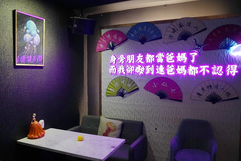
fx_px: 194
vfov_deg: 45.0
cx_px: 120
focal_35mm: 29
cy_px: 80
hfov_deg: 63.7
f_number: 2.8
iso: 2500
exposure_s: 1/160
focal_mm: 29
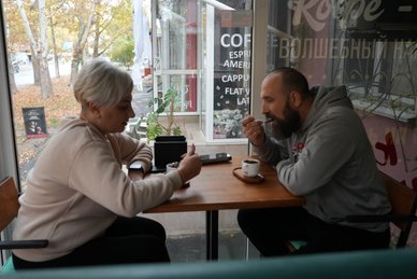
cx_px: 204
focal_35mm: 33
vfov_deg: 40.0
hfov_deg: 57.2
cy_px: 141
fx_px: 382
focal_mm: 32
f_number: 4
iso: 500
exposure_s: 1/160
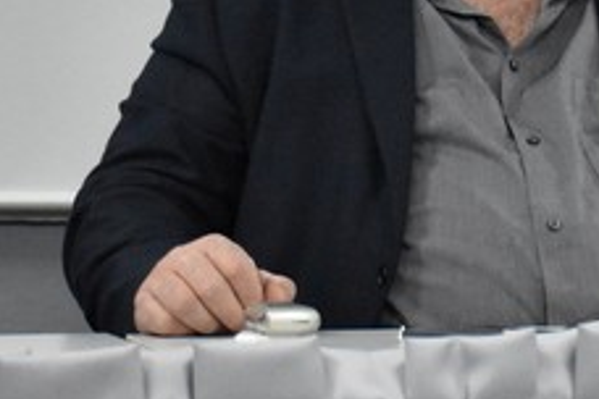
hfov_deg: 9.7
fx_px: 3344
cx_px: 1054
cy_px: 26
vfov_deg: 6.8
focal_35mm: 201
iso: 5000
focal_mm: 34
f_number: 4.5
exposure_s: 1/200
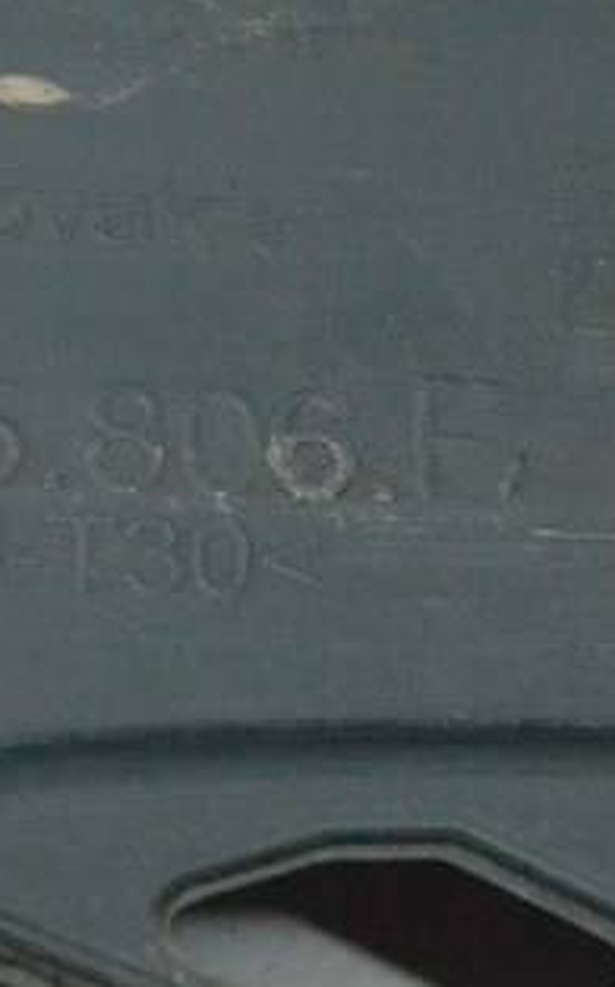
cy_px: 457
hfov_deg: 7.5
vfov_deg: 12.2
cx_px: -107
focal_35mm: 172
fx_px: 4624
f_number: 10
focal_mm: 55
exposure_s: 1/160
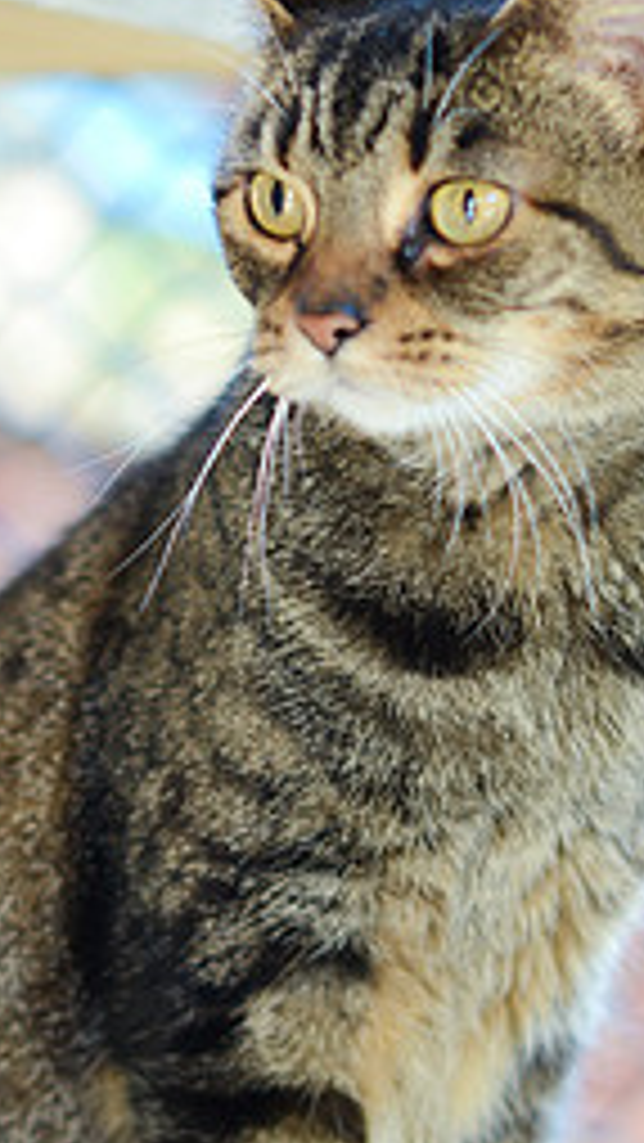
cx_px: 347
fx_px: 4217
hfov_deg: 8.7
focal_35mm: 139
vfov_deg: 15.4
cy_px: 796
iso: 250
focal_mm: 50
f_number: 2.2
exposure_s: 1/160
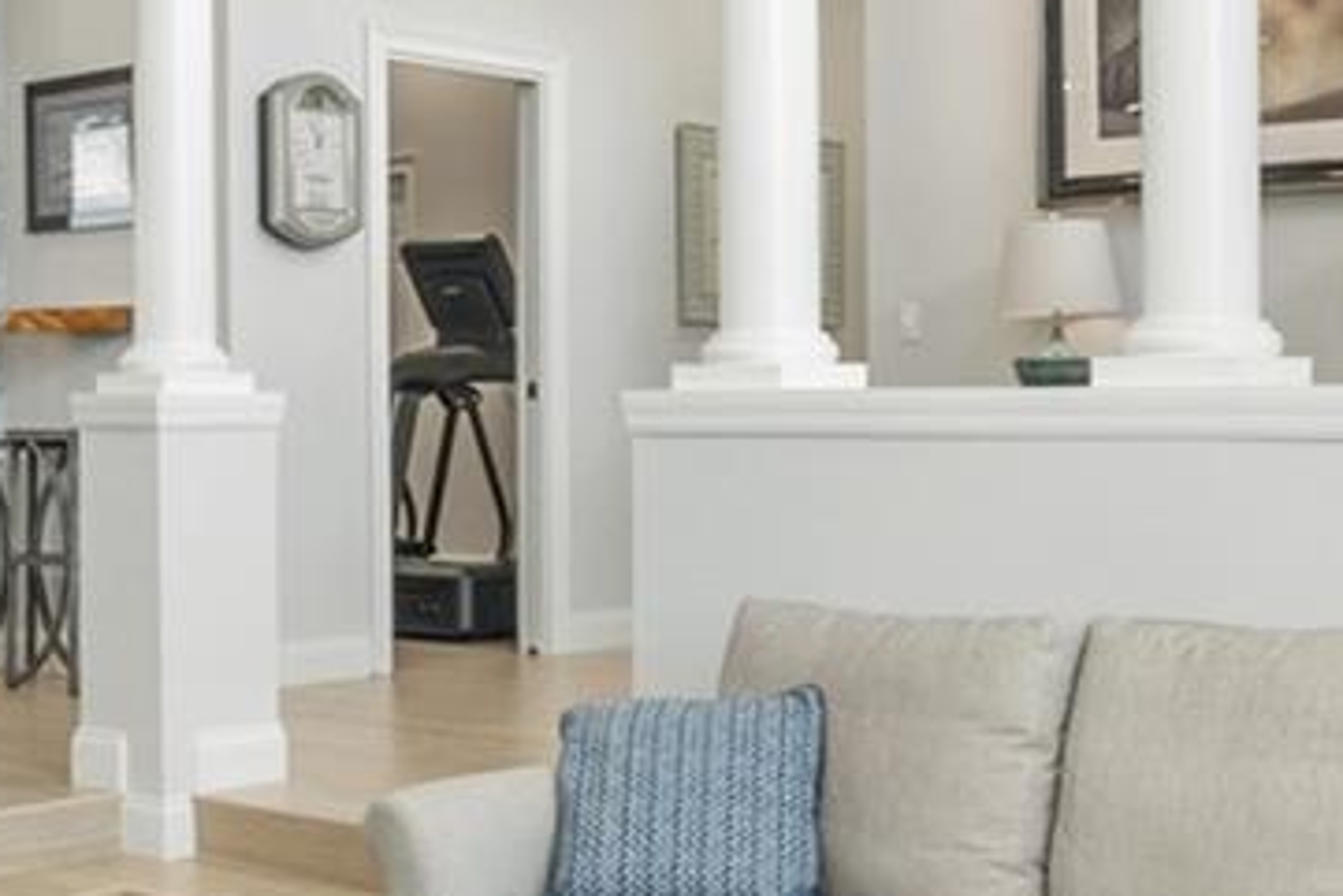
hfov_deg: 32.4
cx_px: 722
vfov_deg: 21.9
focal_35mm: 62
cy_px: 435
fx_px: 2314
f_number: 7.1
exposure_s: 1/10
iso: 320
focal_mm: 14
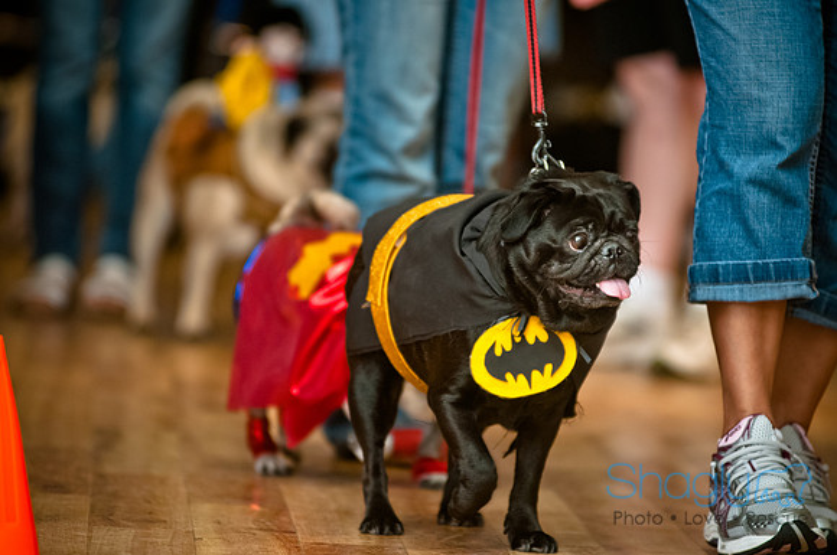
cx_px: 418
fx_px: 6965
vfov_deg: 4.6
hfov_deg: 6.9
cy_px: 278
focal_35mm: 300
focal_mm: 200
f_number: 2.8
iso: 200
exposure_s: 1/200
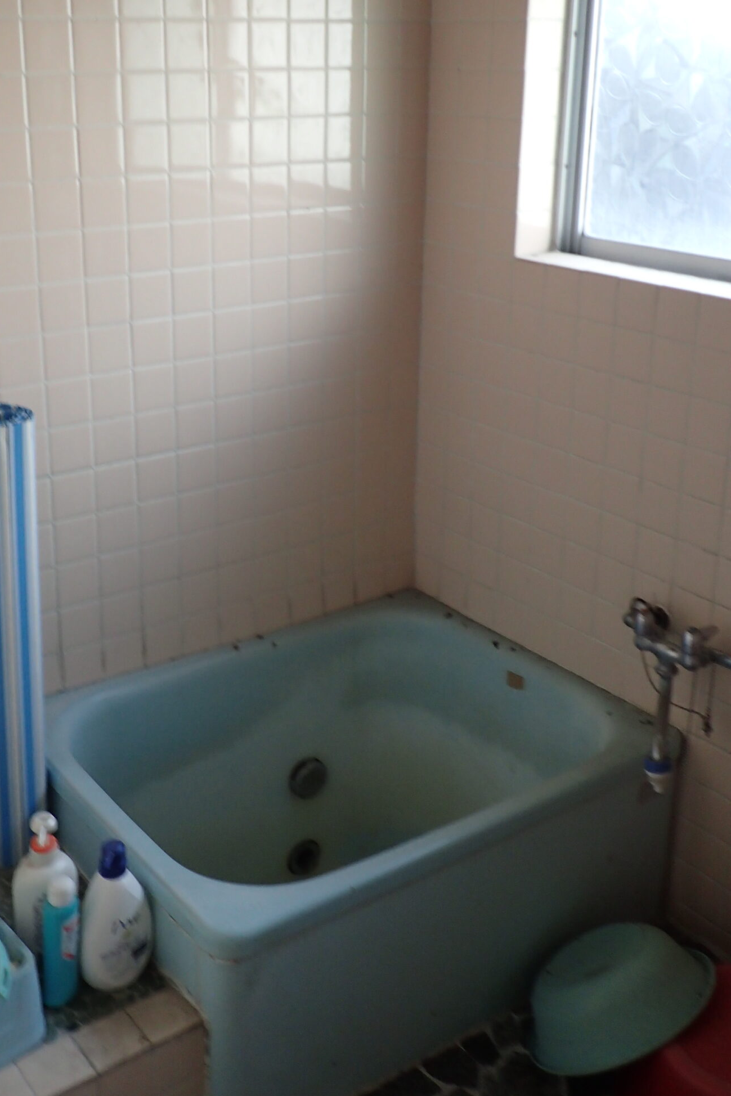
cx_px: 281
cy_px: 432
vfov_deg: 47.1
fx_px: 1248
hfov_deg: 32.5
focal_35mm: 41
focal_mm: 5.5
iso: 200
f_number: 2.3
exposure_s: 1/50
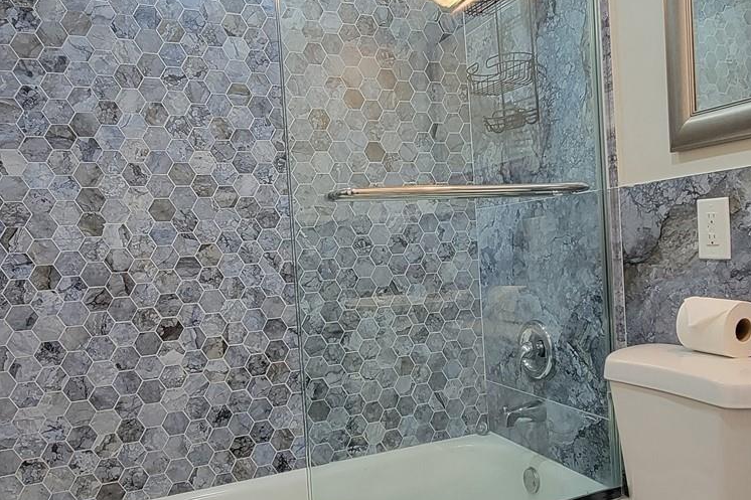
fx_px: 605
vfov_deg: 44.9
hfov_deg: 63.1
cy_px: 277
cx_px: 450
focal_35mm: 29
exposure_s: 1/60
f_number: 2.2
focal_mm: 2.2
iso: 160
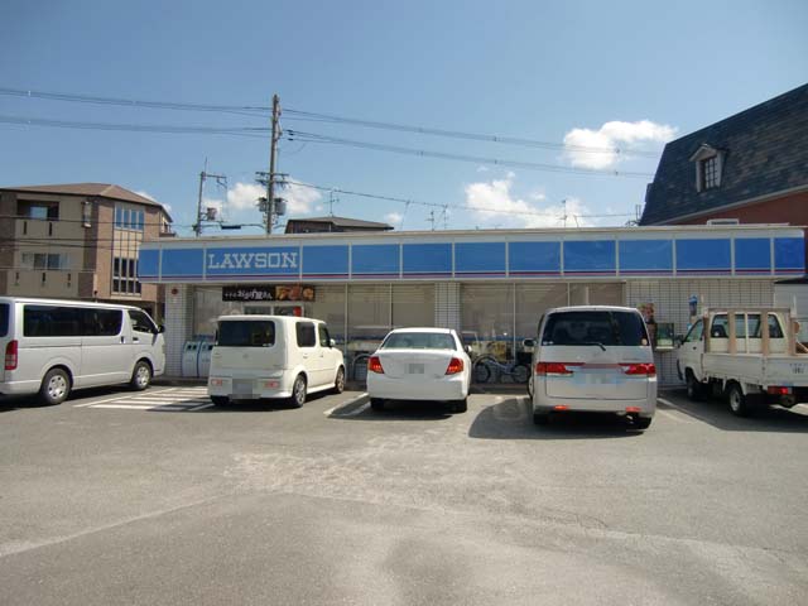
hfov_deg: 71.6
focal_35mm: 24
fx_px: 560
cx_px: 404
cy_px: 303
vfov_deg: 56.8
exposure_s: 1/1000
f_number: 3.2
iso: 64
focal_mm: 4.3
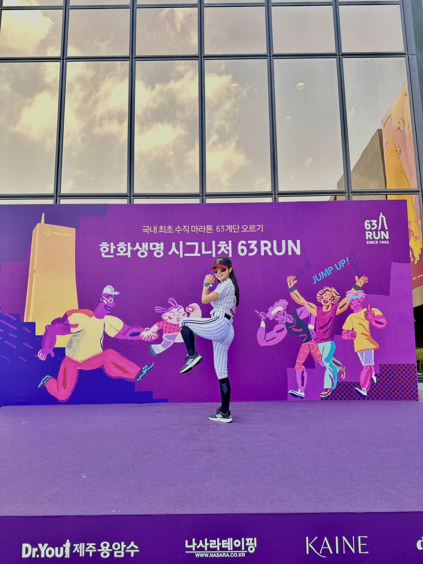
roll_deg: +2.3
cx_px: 212
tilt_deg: +4.3
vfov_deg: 71.6
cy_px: 282
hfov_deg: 56.8
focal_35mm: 24
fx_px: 391
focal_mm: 6.86
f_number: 1.78
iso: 80
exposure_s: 1/204
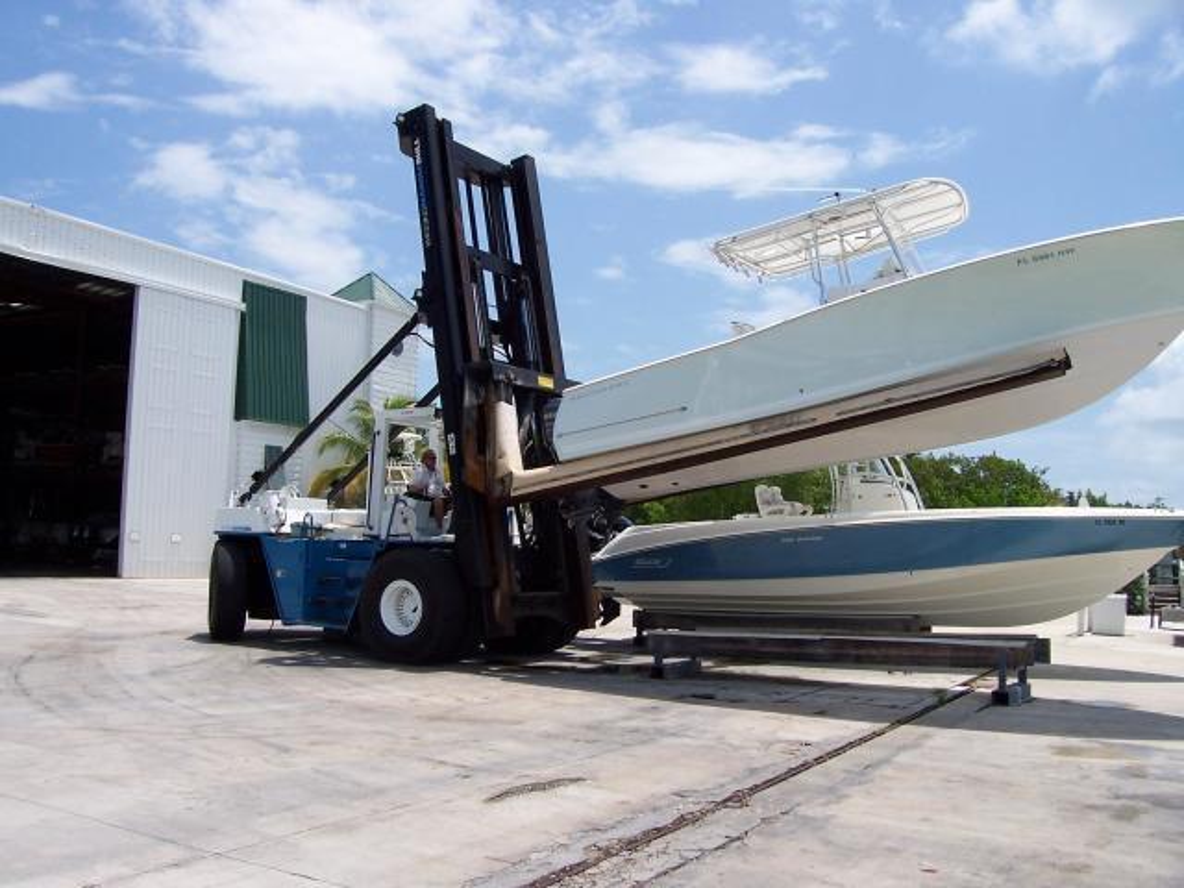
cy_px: 444
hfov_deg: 54.0
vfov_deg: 41.8
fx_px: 1163
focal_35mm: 34
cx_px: 592
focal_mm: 5.6
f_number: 5.6
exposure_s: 1/750
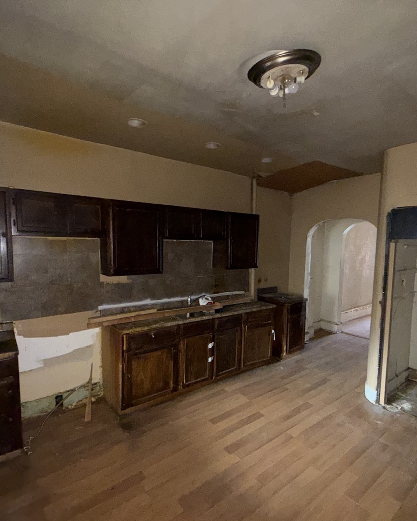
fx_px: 293
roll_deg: -1.2
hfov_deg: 70.8
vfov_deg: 83.3
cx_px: 222
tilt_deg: -5.0
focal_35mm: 19
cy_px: 269
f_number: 2.2
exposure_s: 1/29
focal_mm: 2.22
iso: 640
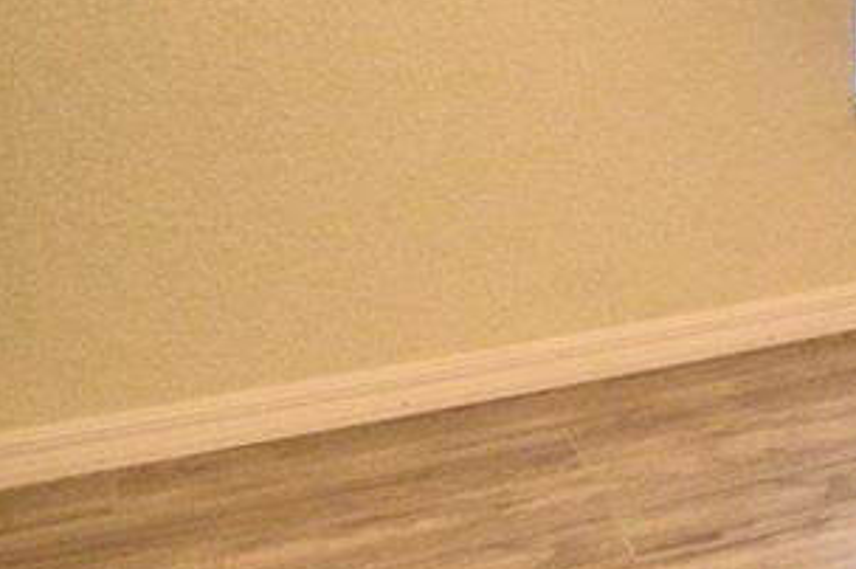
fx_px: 1876
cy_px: -459
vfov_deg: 15.0
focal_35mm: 79
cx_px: 1523
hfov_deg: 19.5
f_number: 4.5
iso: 450
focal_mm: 10
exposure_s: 1/30
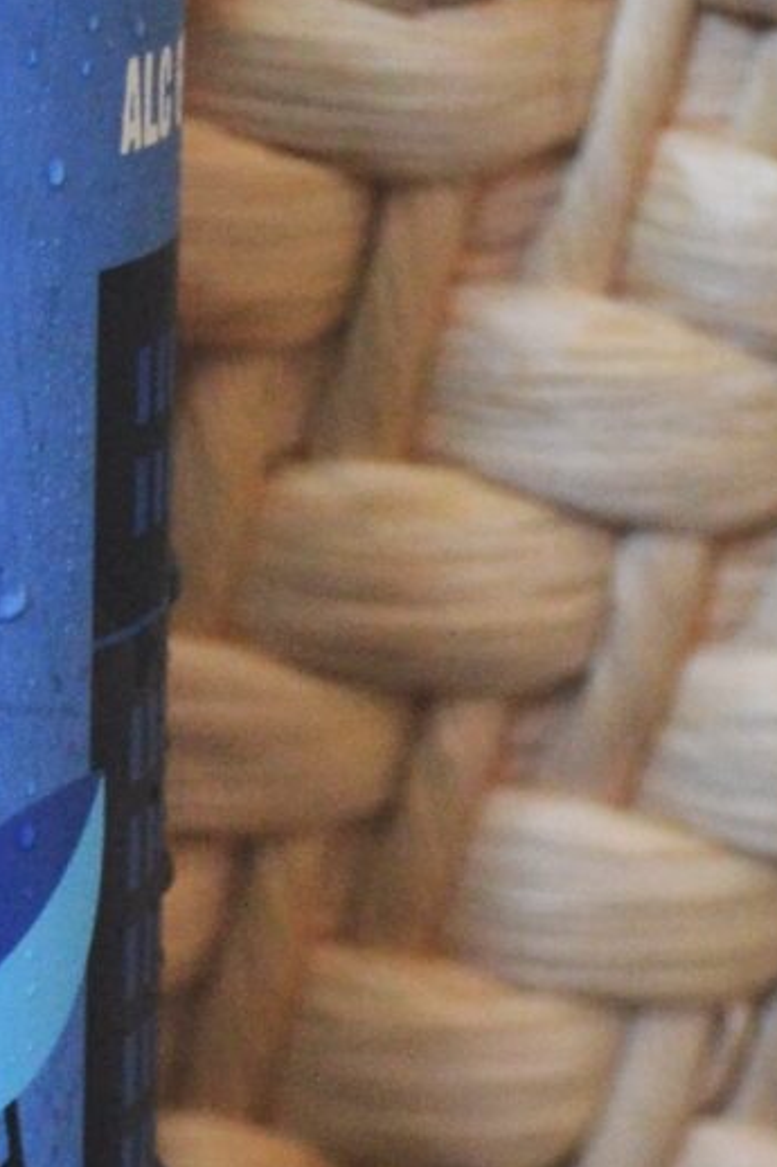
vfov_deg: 8.1
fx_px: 8163
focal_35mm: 252
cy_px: 1068
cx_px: -768
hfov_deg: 5.3
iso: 1000
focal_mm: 34
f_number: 5
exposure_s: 1/60
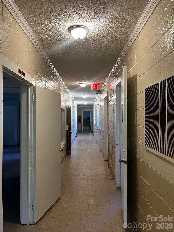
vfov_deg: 67.3
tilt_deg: -0.6
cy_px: 116
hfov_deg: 53.1
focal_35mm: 26
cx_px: 87
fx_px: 174
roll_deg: -0.8
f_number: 1.6
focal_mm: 5.1
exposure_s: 1/60
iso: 160
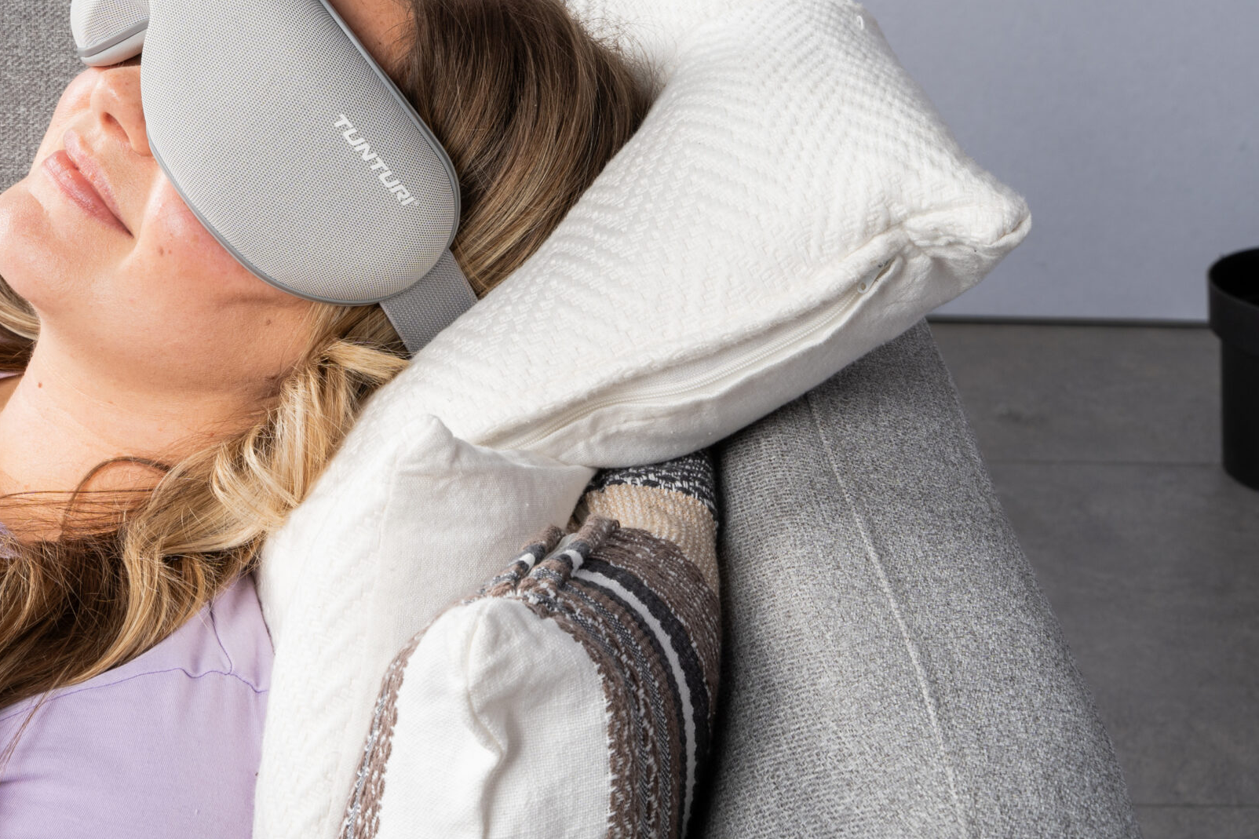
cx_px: 261
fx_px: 3182
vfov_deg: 14.9
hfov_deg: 22.1
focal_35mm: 91
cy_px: 192
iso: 200
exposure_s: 1/200
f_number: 16
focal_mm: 57
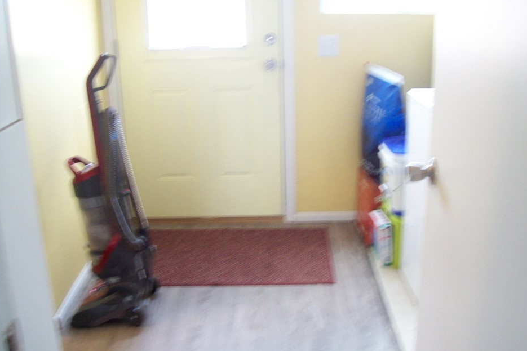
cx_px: 281
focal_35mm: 41
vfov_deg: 32.6
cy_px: 168
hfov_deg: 47.4
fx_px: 600
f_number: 2.7
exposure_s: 1/15
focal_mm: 6
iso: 160
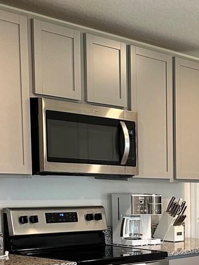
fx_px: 660
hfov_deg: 15.5
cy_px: 289
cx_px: 320
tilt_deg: -11.3
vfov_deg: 21.6
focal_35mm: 86
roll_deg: -1.8
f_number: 1.78
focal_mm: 6.86
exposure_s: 1/120
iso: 160
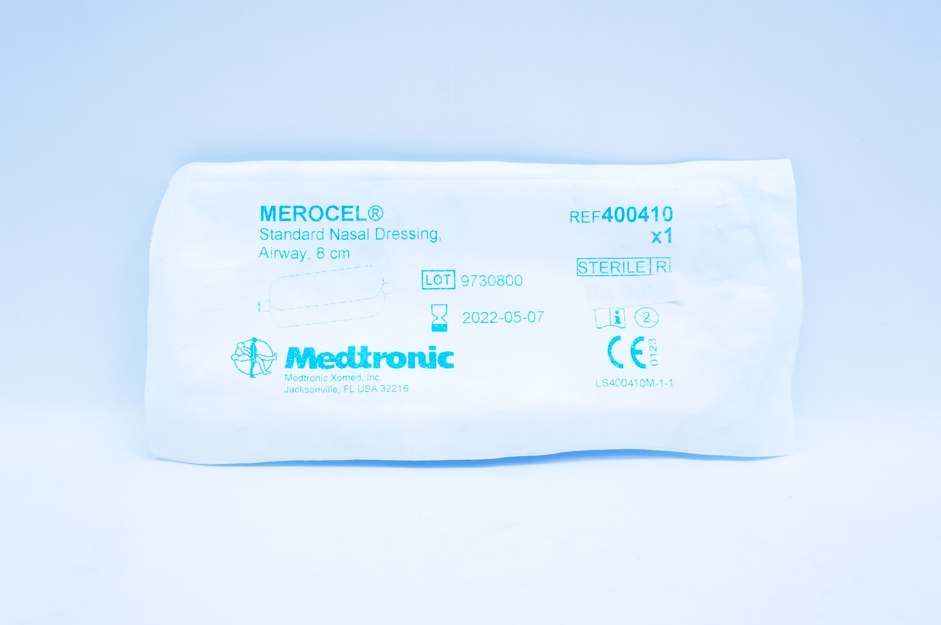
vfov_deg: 35.4
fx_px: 979
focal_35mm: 38
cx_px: 470
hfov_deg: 51.3
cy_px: 312
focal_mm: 25
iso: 800
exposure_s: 1/160
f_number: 5.6
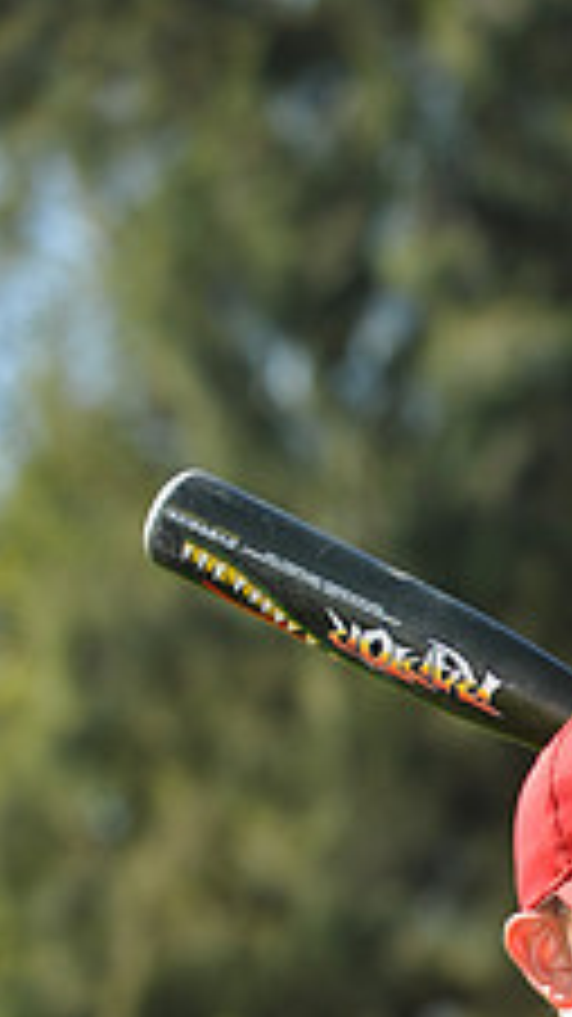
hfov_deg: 3.7
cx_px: 757
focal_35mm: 323
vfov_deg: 6.6
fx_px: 8716
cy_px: 1300
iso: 200
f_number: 5.6
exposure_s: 1/500
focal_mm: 120
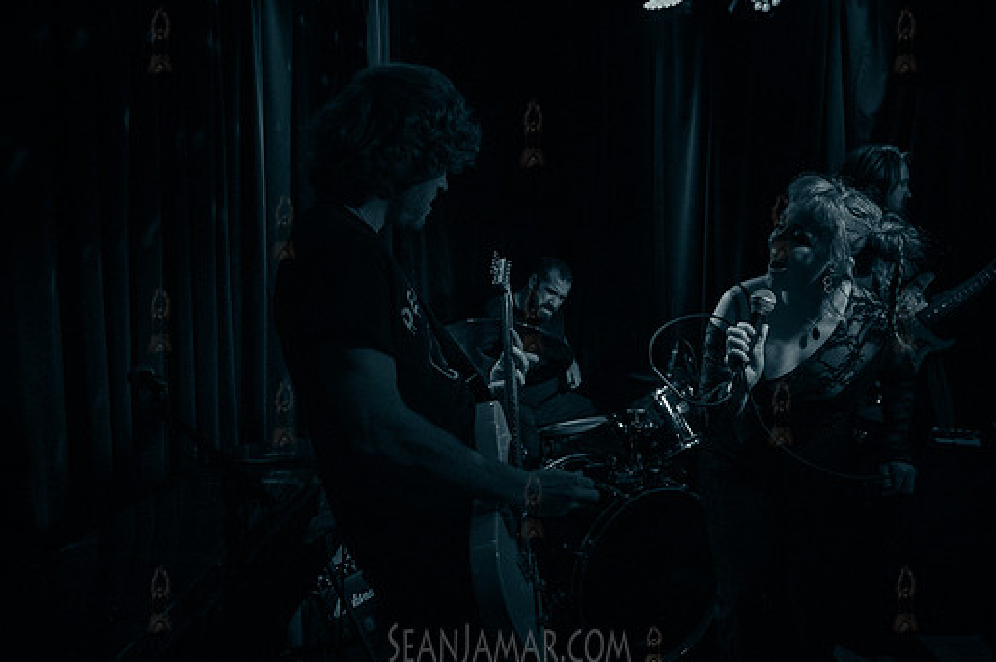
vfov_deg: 47.8
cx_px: 531
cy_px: 318
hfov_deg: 67.4
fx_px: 746
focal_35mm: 27
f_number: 3.5
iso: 8000
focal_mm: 24
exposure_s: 1/400
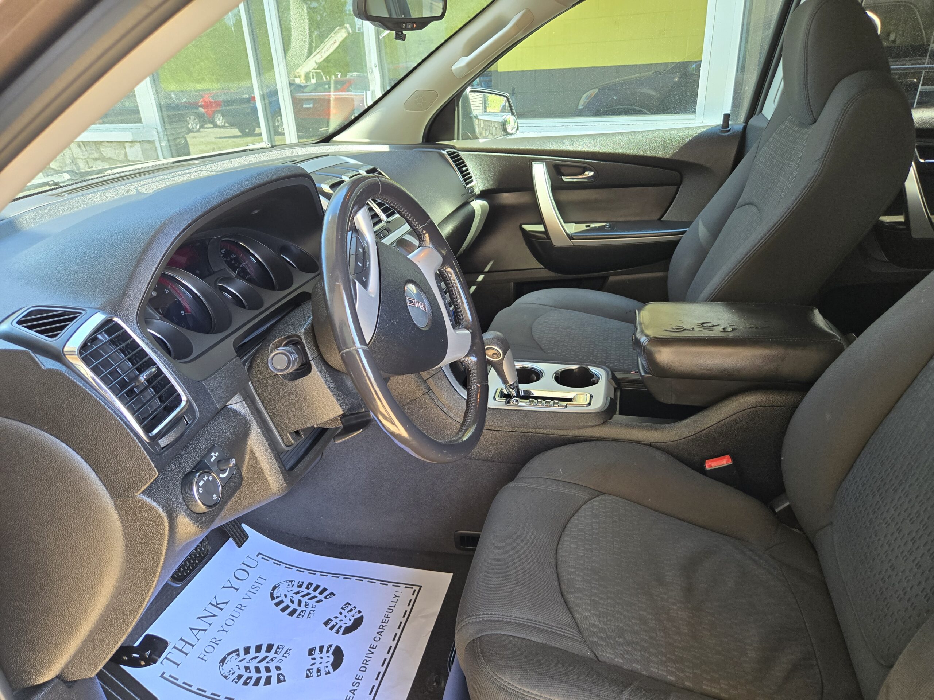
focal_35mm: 23
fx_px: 621
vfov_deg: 58.9
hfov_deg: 73.9
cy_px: 350
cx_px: 467
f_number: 1.8
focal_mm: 5.4
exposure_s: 1/180
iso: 125
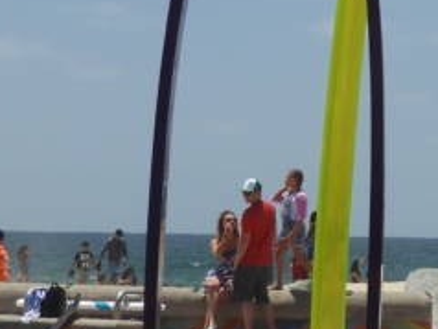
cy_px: -89
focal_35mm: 278
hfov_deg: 6.9
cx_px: 893
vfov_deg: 5.3
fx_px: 3521
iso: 100
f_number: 4.2
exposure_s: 1/400
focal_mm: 11.6
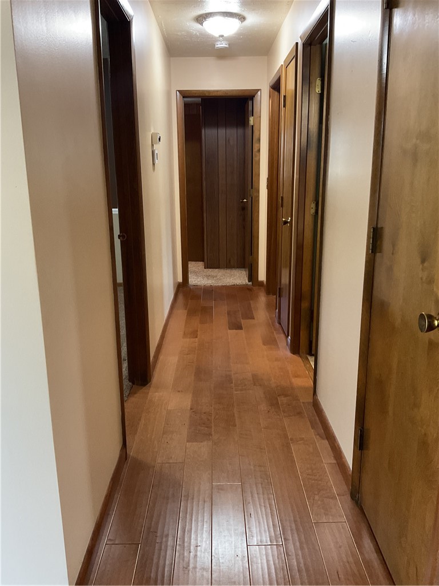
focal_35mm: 29
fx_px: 490
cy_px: 293
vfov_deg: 61.7
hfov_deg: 48.2
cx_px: 220
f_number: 1.8
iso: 200
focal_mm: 3
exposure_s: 1/40
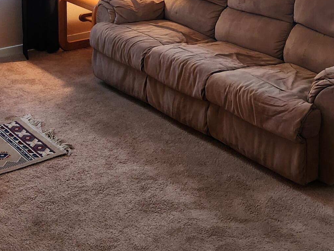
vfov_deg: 20.5
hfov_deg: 28.5
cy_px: -34
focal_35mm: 68
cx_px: 143
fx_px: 656
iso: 160
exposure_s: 1/120
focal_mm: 5.4
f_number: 1.8
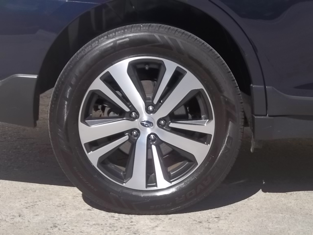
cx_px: 156
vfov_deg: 16.6
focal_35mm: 89
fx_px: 805
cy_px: 118
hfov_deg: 22.0
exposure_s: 1/500
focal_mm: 15.99
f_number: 4.18
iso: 64
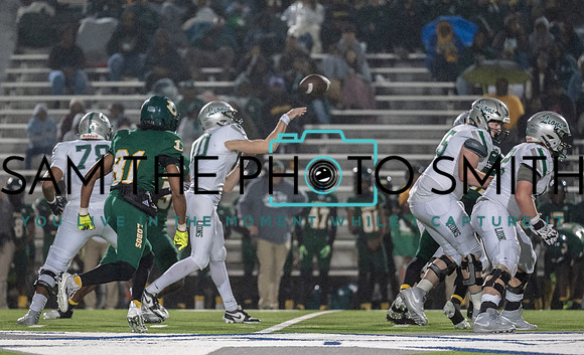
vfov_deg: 4.6
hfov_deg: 7.6
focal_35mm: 279
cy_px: 190
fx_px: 4413
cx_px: 204
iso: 4000
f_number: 2.8
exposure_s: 1/1250
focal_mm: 200
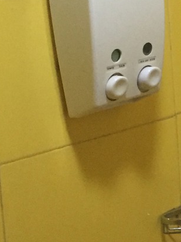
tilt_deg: -8.2
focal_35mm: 117
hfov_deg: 11.5
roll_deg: +2.4
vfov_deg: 16.8
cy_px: 67
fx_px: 816
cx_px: 347
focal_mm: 4.15
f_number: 2.2
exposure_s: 1/25
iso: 250
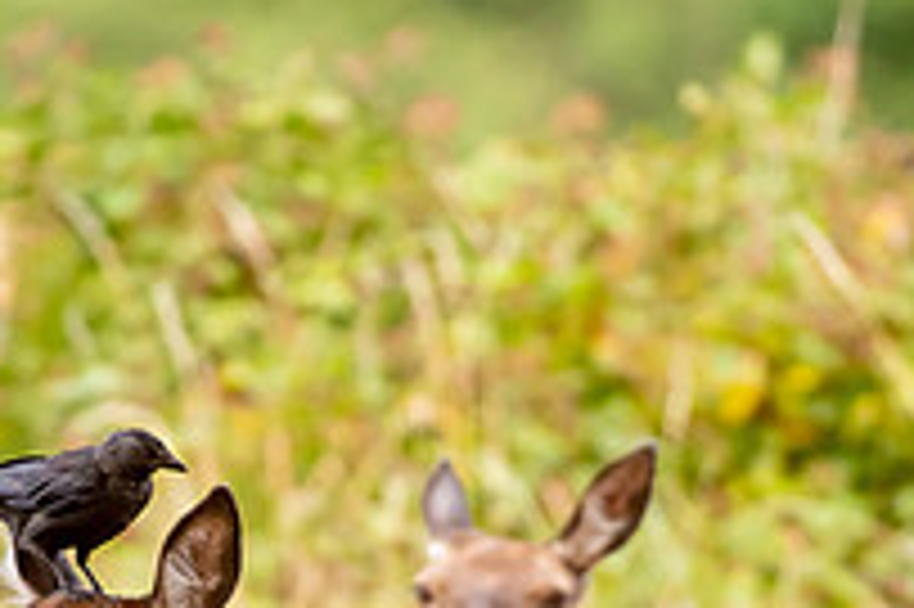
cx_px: 243
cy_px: 685
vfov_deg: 0.8
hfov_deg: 1.2
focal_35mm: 1718
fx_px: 43582
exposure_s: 1/2000
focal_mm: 600
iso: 900
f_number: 5.6
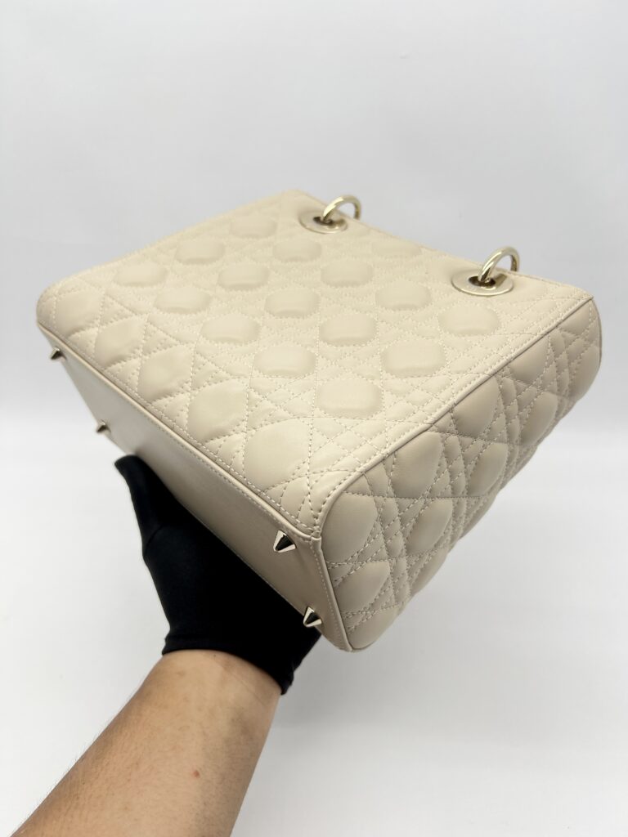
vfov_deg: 67.3
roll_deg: +0.8
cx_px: 314
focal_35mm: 26
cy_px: 418
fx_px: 629
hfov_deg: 53.1
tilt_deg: -29.3
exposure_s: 1/130
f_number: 1.5
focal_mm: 5.7
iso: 32
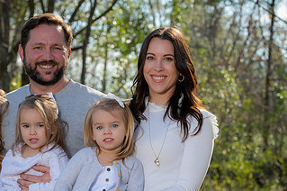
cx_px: 88
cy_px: 135
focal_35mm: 182
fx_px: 1449
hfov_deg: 11.3
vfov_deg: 7.5
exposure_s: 1/60
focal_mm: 100
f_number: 8
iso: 100
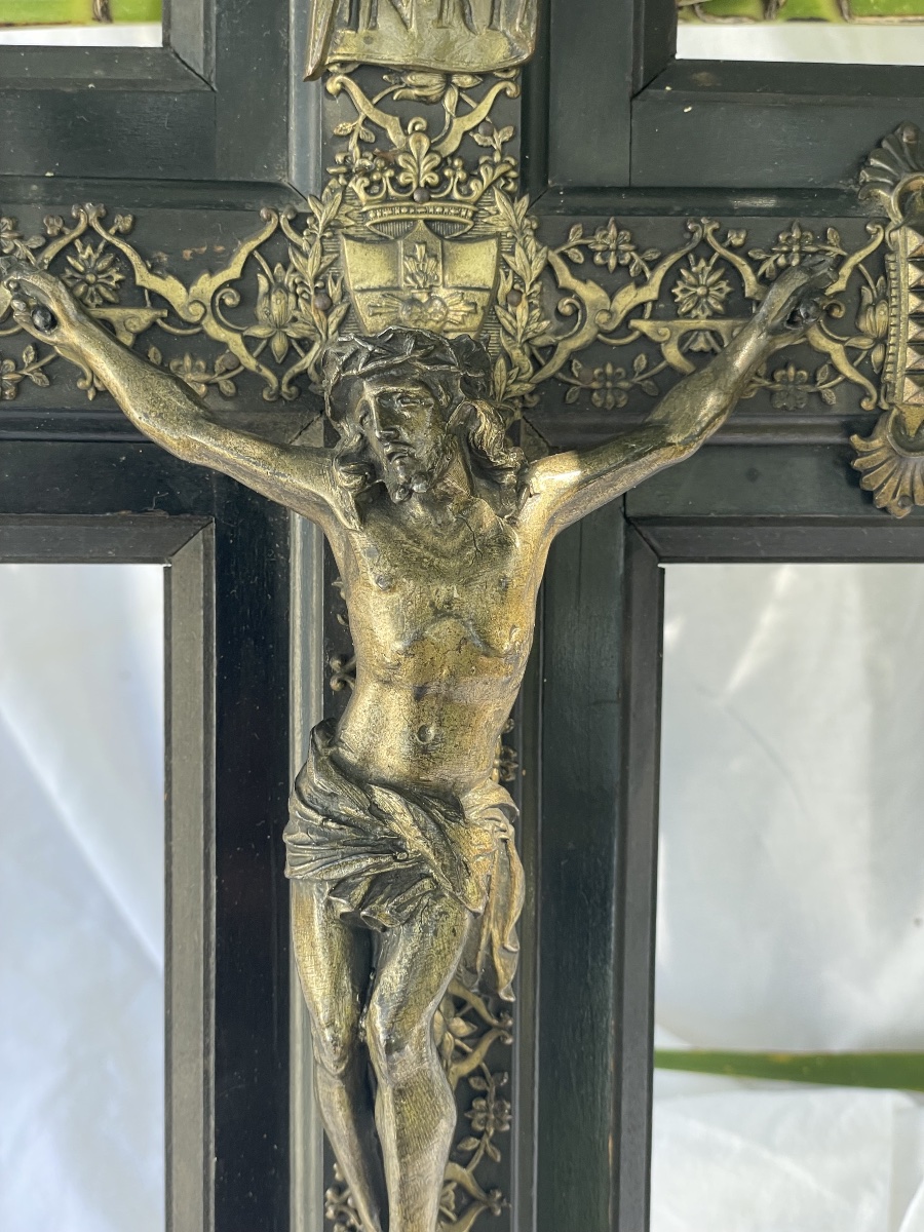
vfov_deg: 36.8
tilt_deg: -47.6
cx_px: 462
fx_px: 1851
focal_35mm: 52
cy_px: 616
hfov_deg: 28.0
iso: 40
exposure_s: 1/99
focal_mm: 6
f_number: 2
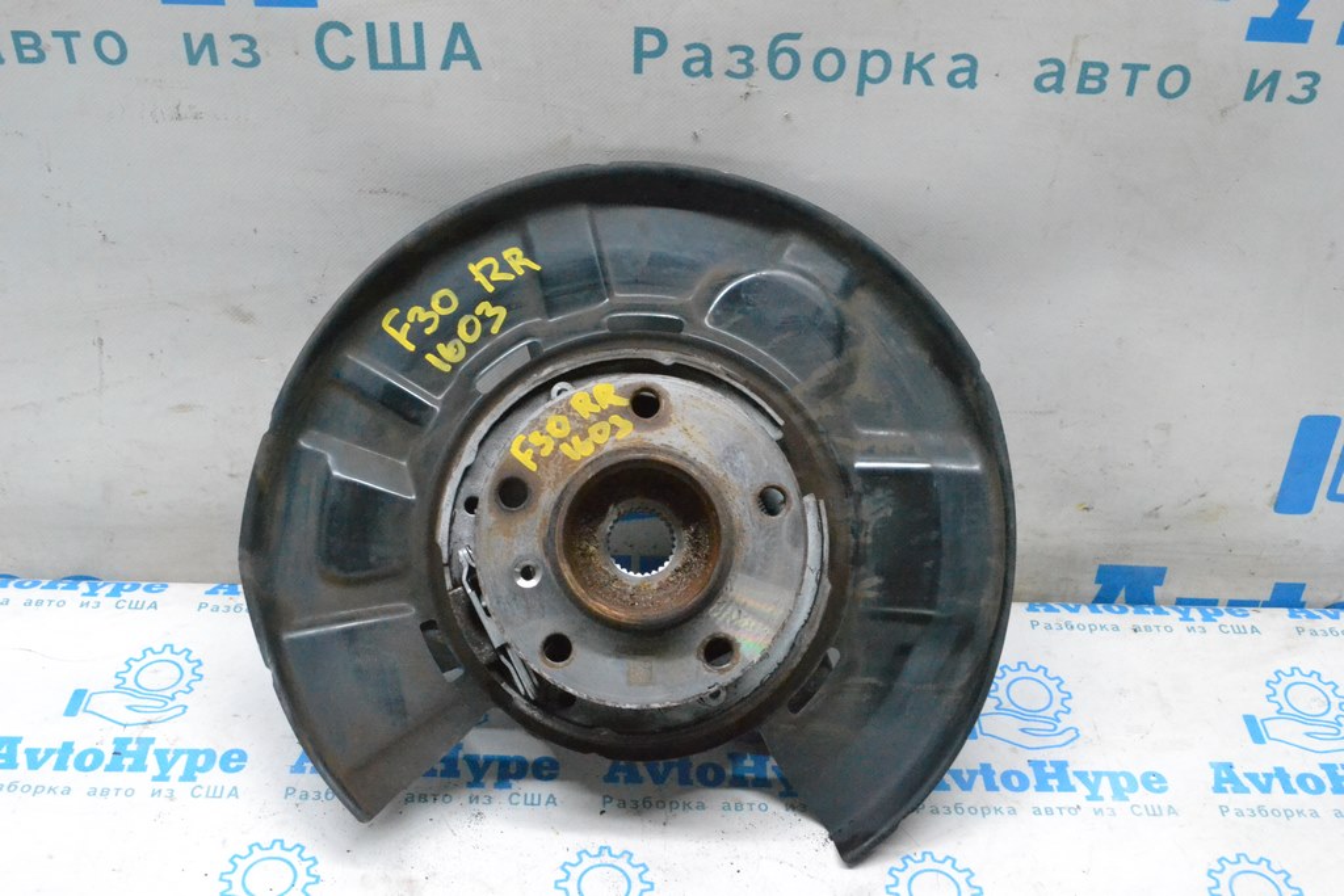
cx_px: 672
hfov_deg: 49.5
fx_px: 1456
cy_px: 448
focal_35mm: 39
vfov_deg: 34.2
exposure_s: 1/160
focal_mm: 26
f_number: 9
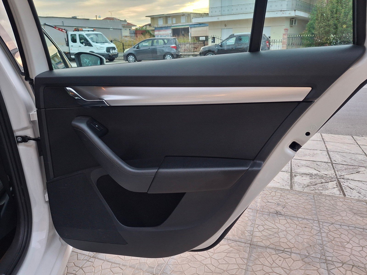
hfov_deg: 69.4
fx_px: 265
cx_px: 184
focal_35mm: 25
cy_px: 138
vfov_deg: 54.9
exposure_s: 1/50
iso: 160
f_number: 1.8
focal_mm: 4.69
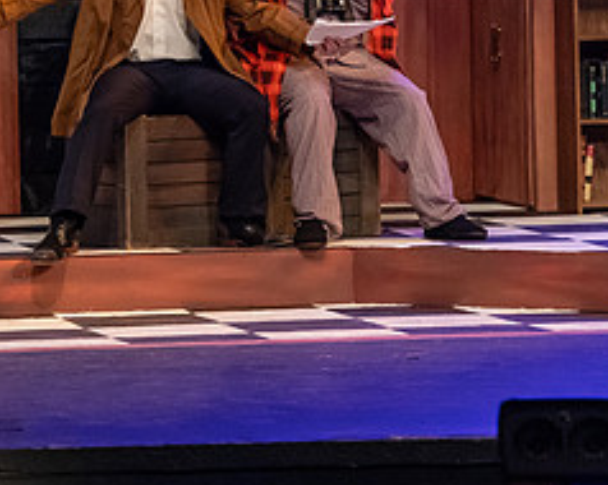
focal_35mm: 279
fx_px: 5016
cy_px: 37
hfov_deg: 6.9
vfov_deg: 5.5
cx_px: 220
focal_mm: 122
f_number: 3.2
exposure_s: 1/200
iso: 4000
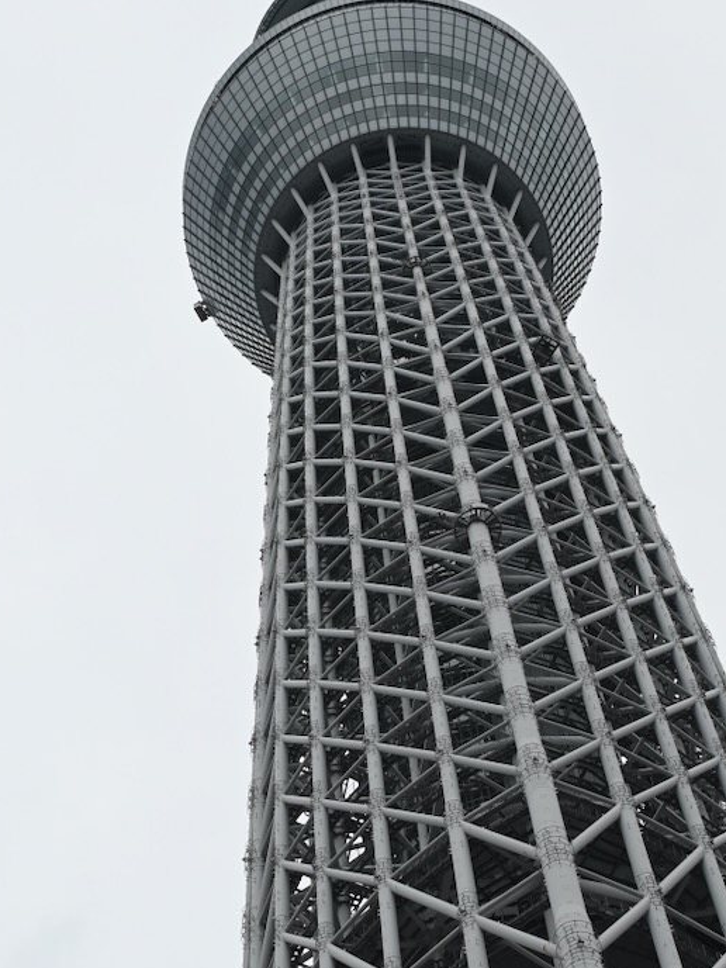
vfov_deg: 20.9
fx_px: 2626
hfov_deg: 15.7
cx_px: 249
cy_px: 595
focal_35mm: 94
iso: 200
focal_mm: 35
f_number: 7.1
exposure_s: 1/2000
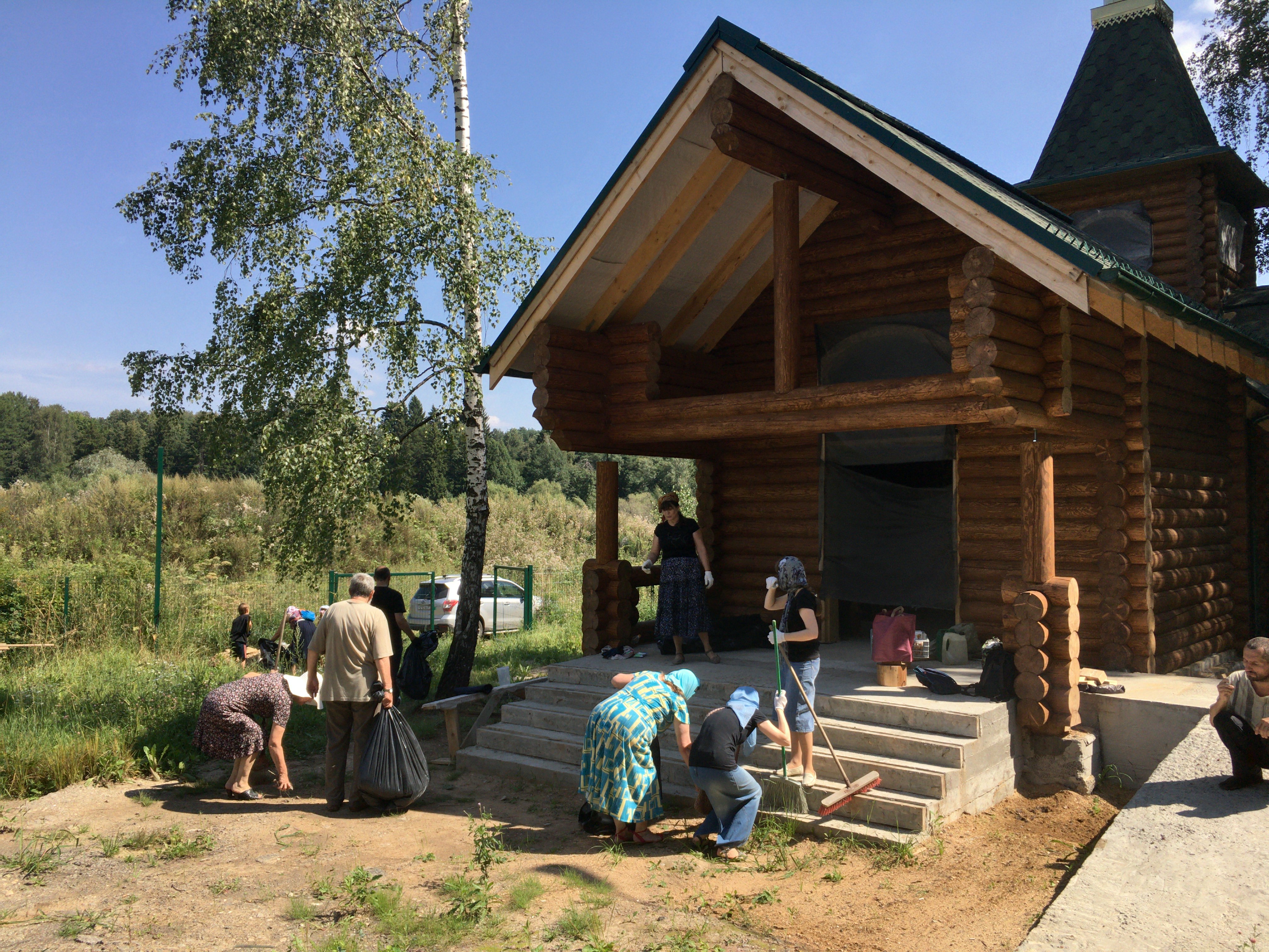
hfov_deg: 61.7
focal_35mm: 29
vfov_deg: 48.2
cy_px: 476
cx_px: 634
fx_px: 1063
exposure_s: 1/962
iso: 25
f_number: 2.2
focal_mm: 4.15
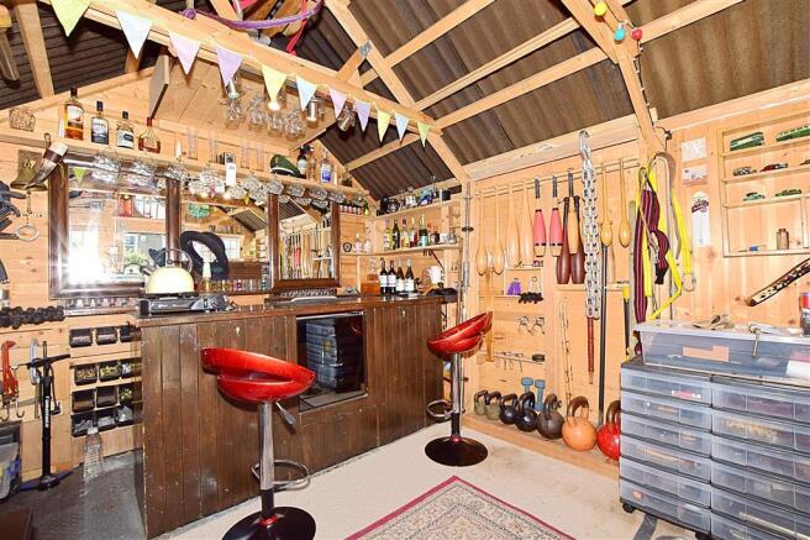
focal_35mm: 15
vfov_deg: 77.3
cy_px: 270
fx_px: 337
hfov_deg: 100.4
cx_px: 405
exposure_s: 1/60
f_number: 9
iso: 400
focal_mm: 10
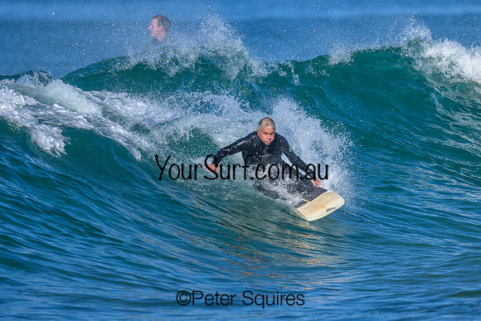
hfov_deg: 2.2
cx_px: 229
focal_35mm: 947
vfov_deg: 1.5
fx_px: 12654
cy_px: 131
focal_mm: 800
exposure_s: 1/2000
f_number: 6.3
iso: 280
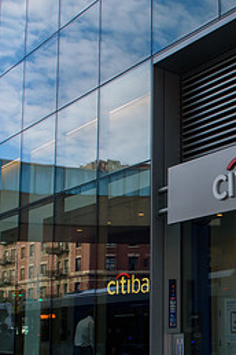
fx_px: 531
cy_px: 243
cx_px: 291
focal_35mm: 54
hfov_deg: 22.8
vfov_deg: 36.4
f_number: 16
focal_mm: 24
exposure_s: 1/50
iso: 200
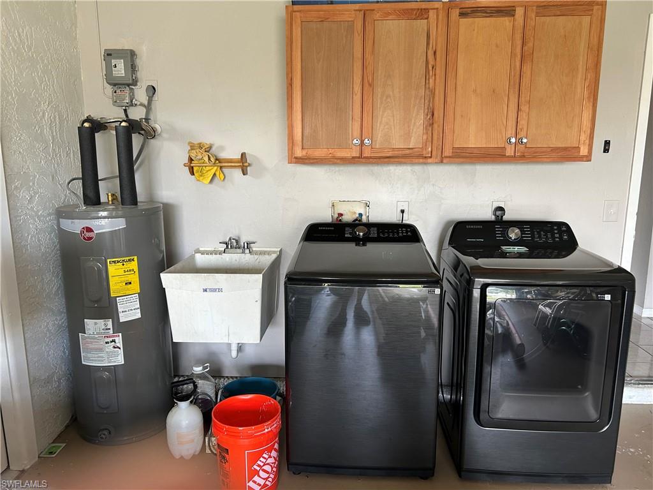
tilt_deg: -9.8
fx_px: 490
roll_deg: +0.3
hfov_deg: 67.3
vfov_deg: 53.1
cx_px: 326
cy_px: 245
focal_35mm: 26
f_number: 1.5
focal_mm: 5.7
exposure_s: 1/100
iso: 125
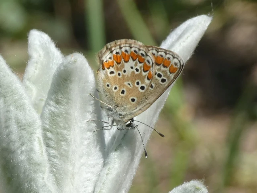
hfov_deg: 12.6
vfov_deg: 9.5
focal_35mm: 157
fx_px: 1166
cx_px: 128
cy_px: 96
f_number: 5.4
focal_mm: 28.1
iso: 80
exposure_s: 1/160
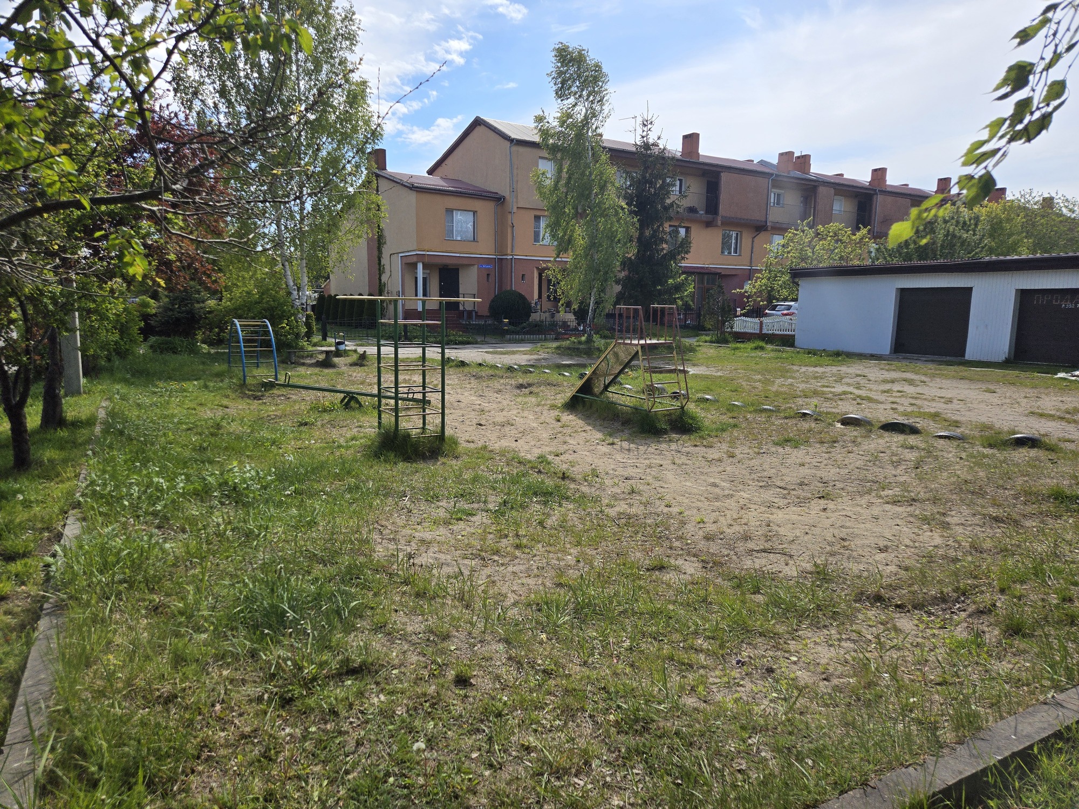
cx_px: 540
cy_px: 404
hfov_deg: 73.9
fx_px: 717
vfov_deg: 58.9
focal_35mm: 23
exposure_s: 1/2296
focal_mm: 5.4
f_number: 1.8
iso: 25
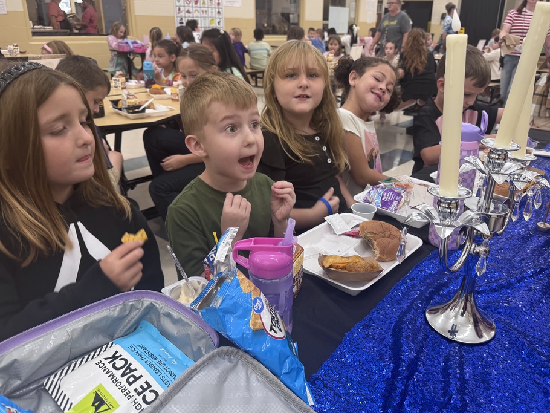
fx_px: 429
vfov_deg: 51.3
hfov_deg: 65.1
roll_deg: -2.4
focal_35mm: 27
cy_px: 186
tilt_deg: -21.7
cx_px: 309
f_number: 1.78
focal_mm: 6.76
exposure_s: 1/60
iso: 125
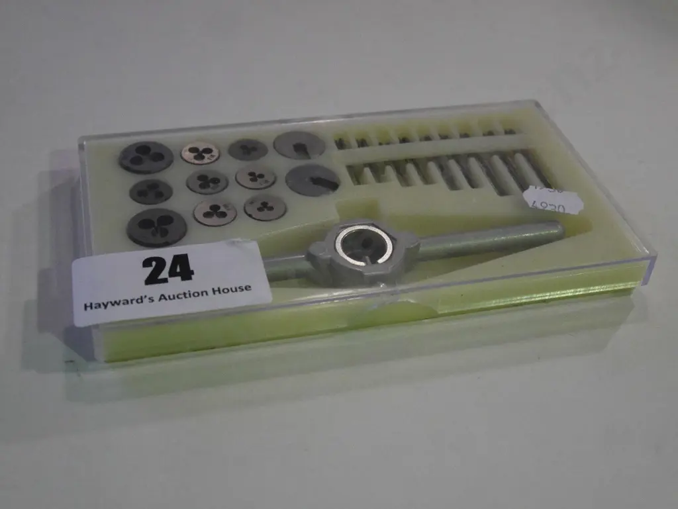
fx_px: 862
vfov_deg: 32.9
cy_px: 254
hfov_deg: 42.9
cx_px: 339
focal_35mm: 44
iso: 3200
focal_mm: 22
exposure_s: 1/200
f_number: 4.9
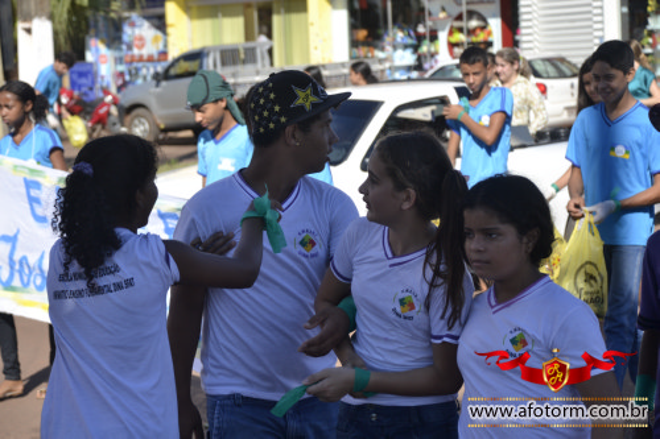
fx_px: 2062
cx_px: 330
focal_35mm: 112
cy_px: 220
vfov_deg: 12.2
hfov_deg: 18.2
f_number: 5.6
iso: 140
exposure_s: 1/500
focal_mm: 75
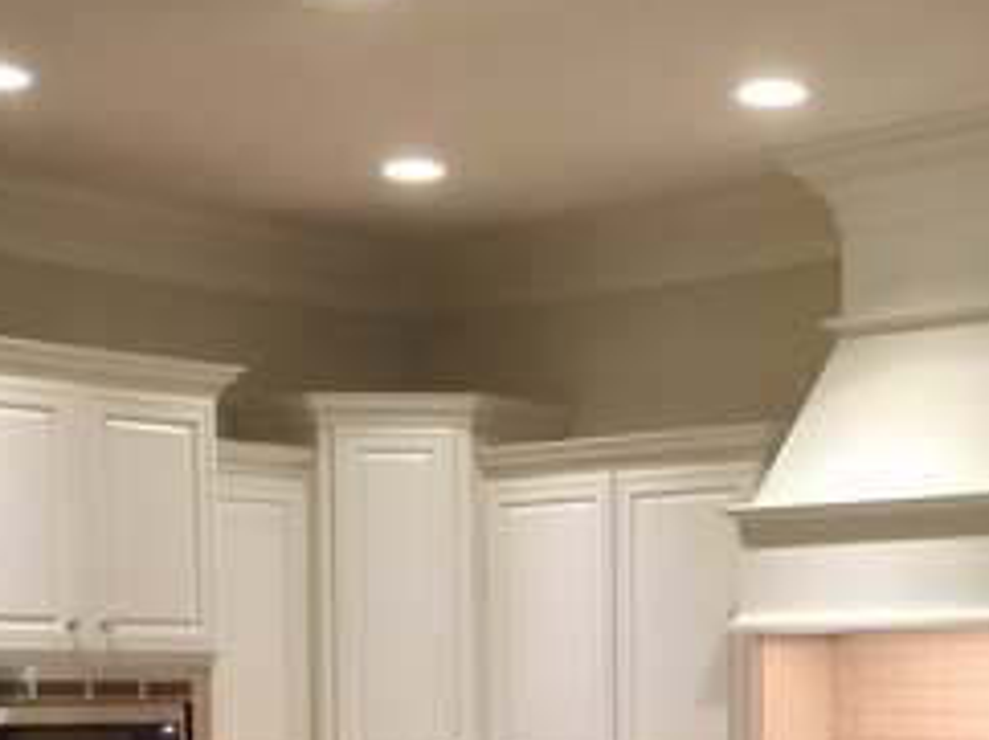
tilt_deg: -3.4
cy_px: 871
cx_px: 750
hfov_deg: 24.2
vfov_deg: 17.6
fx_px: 2283
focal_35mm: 80
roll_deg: -1.4
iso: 80
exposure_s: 1/15
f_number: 2.2
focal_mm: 4.15
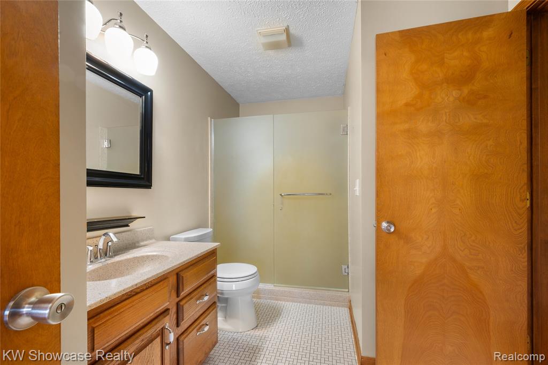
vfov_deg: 81.1
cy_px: 182
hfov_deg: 104.3
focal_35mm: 14
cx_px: 274
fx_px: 213
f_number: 11
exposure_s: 5
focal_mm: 14
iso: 100
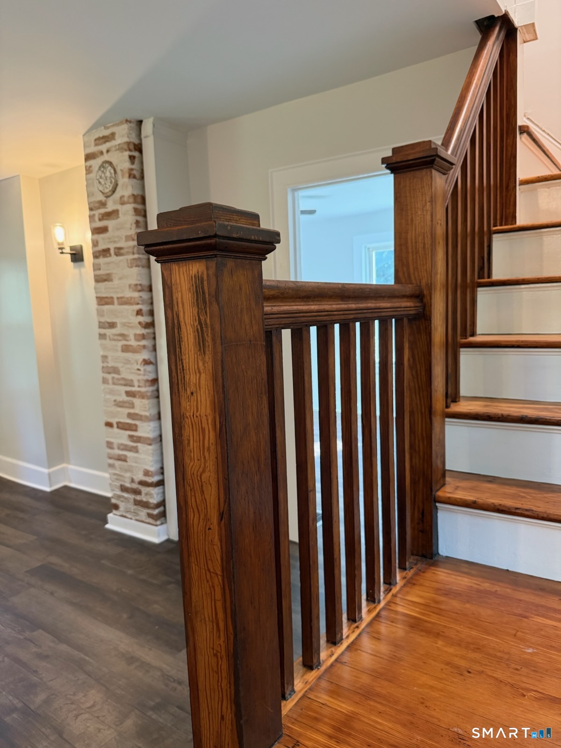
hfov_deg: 56.8
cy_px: 374
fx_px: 519
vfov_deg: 71.6
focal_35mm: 24
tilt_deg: -6.3
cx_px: 280
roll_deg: +2.0
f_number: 1.78
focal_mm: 6.76
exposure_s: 1/60
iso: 400
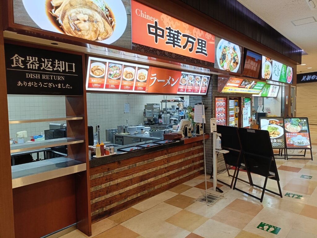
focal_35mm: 25
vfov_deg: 54.9
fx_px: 229
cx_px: 158
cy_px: 119
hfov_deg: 69.4
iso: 400
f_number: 1.7
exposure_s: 1/60
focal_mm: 4.7
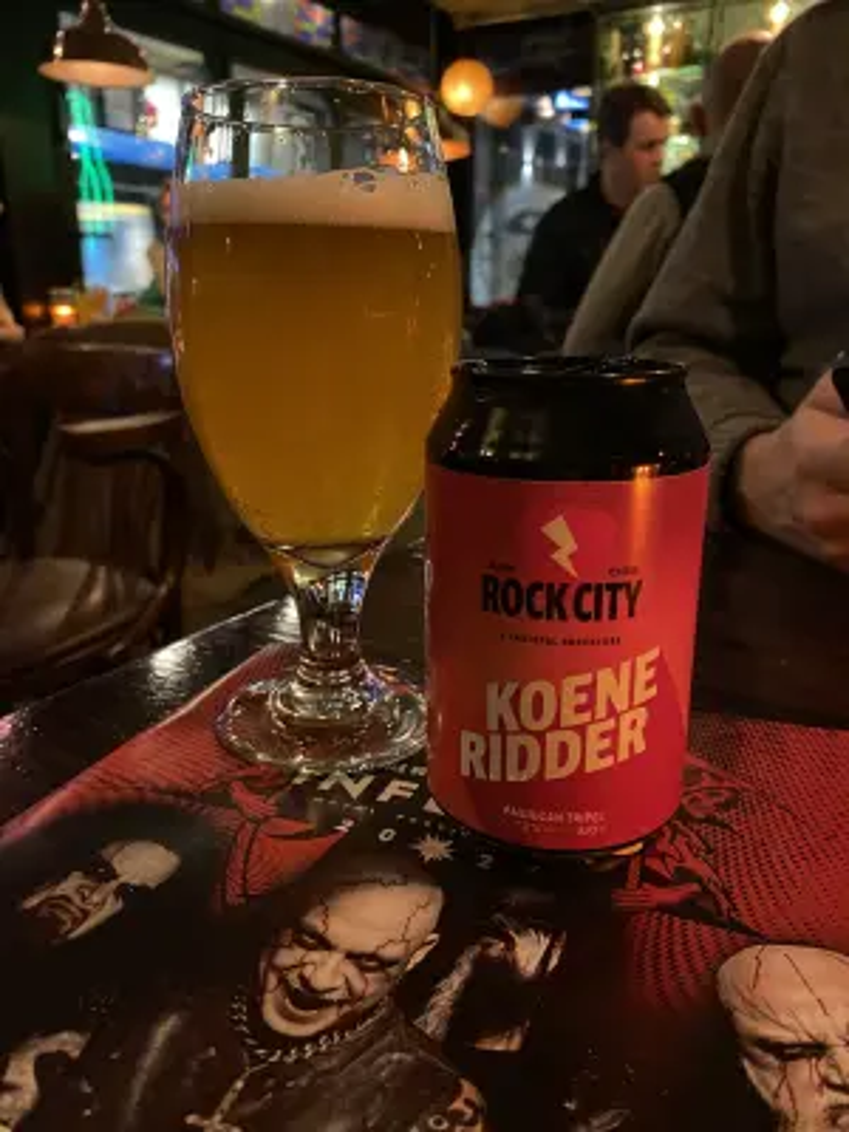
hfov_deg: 53.1
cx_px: 424
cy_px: 566
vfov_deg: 67.3
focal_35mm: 26
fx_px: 850
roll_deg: -0.6
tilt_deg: -16.7
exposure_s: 1/25
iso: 1000
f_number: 1.8
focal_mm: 4.25
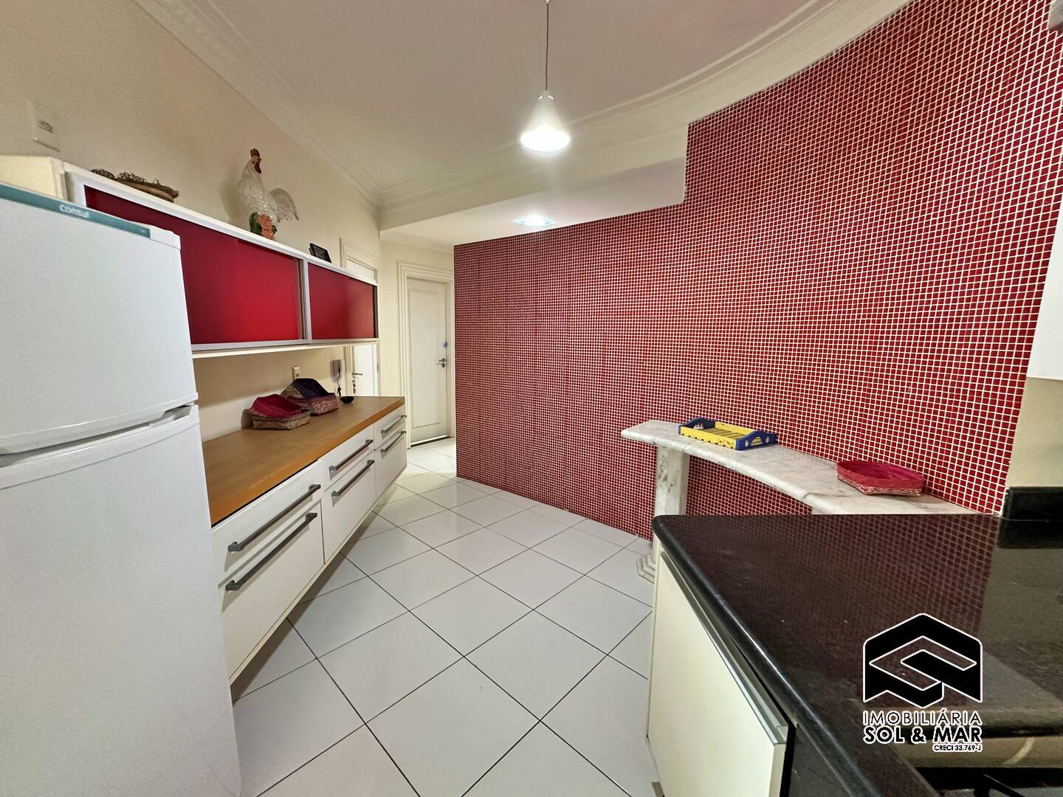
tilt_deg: -9.0
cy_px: 398
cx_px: 532
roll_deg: -1.0
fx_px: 430
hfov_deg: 102.1
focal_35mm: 14
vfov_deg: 85.7
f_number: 2.2
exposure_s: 1/60
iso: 400
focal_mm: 2.22
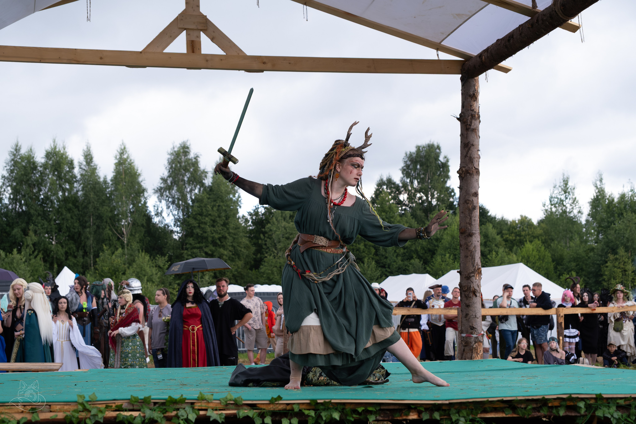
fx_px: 989
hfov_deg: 35.6
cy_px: 212
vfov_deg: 24.2
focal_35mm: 56
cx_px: 318
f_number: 3.6
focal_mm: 37.6
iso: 800
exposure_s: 1/800
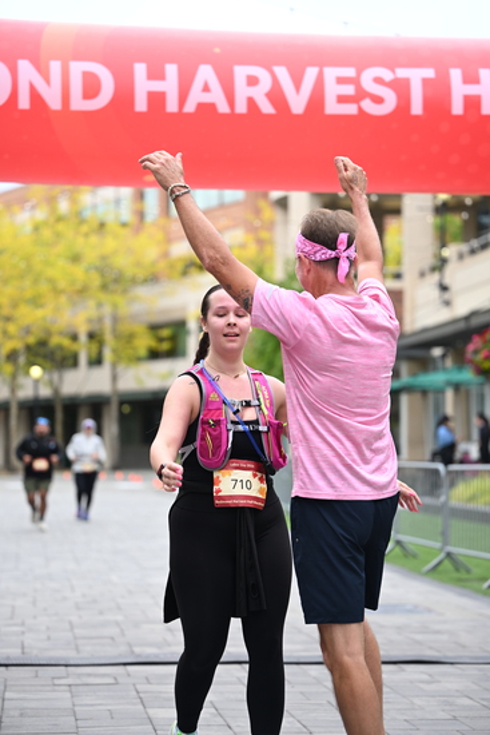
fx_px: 1795
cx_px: 245
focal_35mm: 88
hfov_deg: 15.5
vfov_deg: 23.1
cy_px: 368
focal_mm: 88
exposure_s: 1/1600
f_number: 2.8
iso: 640
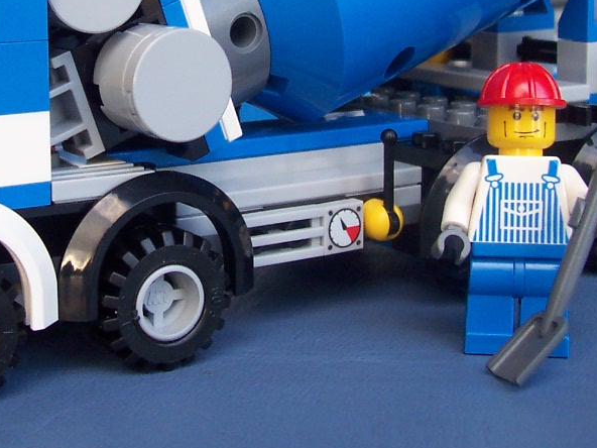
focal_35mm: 75
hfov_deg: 25.7
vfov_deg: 19.4
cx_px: 158
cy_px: 70
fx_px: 1293
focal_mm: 5.6
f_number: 2.8
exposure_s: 1/90
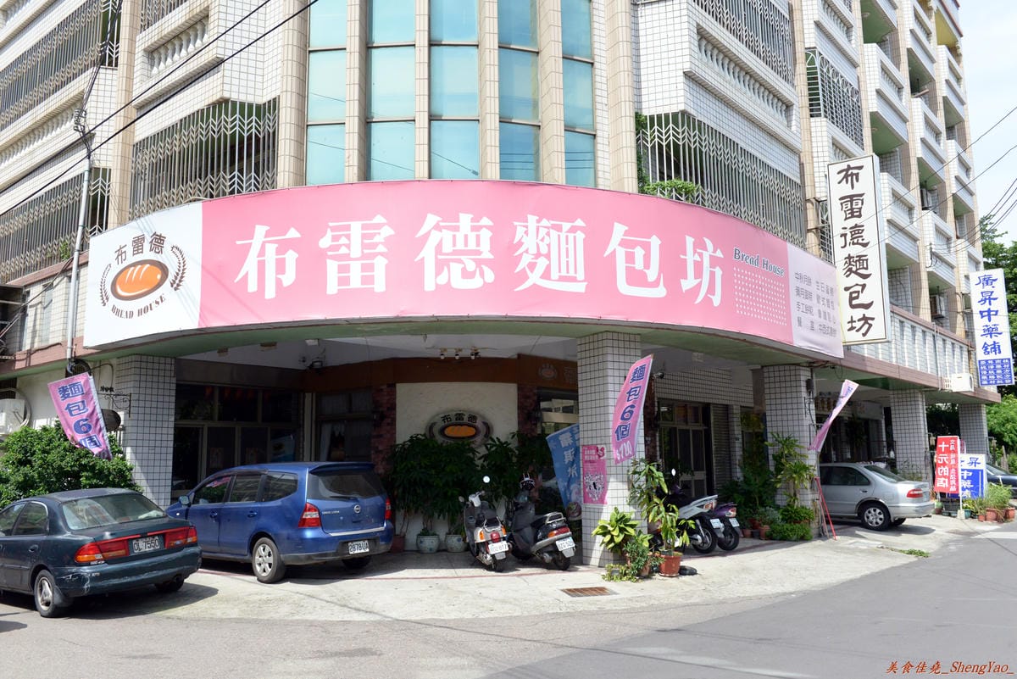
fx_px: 876
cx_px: 508
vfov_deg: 42.4
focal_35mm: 31
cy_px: 340
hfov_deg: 60.3
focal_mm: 31
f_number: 6.3
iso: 2500
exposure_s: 1/8000
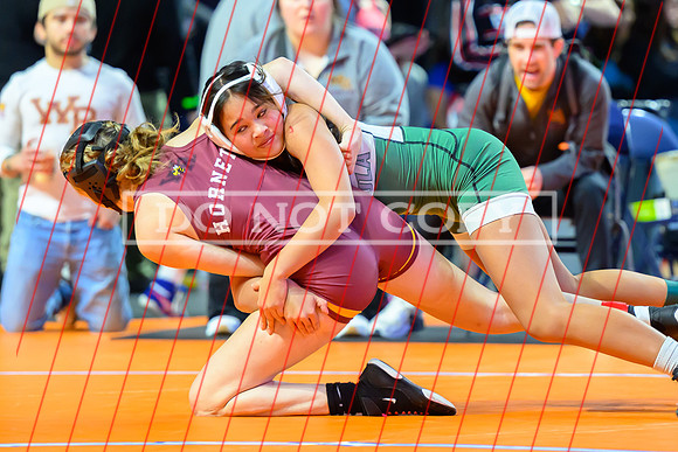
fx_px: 4571
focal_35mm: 243
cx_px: 398
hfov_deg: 8.5
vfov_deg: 5.7
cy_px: 150
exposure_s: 1/640
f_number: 2.8
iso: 4000
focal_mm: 145
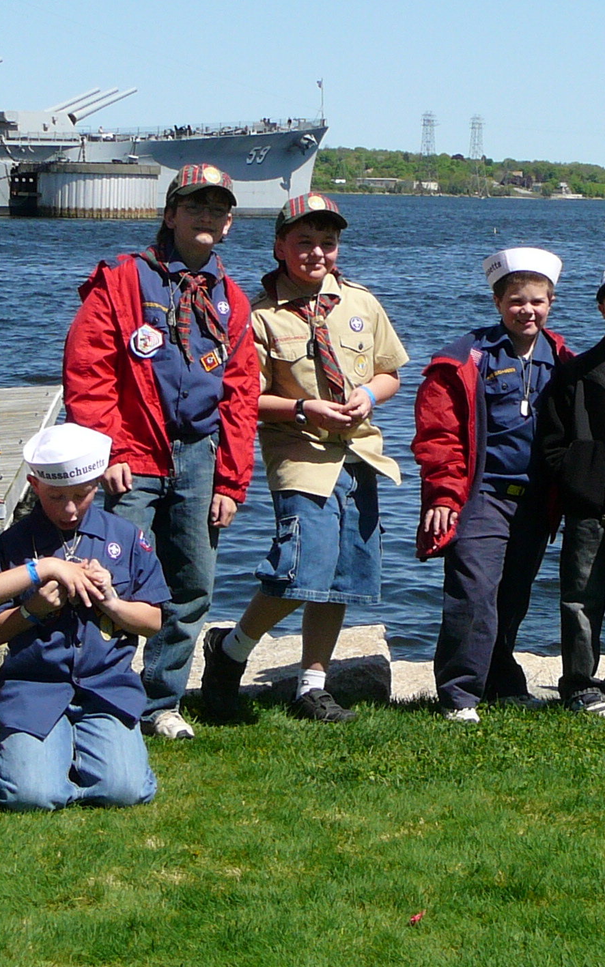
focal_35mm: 90
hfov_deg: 14.5
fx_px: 2374
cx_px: 441
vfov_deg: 23.0
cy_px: 447
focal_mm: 7
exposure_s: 1/400
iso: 80
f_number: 5.6
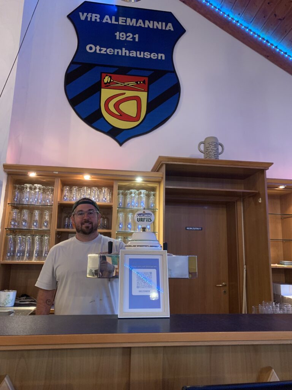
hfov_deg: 53.1
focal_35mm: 26
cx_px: 146
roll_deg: -1.4
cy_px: 195
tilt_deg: +12.0
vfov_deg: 67.3
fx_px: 292
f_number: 1.8
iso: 500
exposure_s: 1/25
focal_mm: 4.25
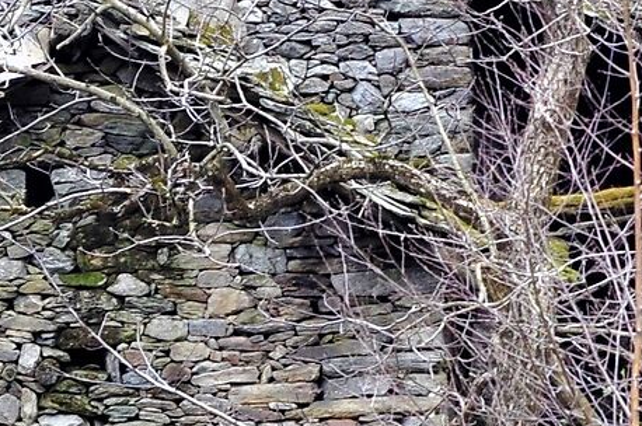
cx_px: 911
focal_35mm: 393
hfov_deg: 5.2
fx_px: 6999
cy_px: 220
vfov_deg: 3.5
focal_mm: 50
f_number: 5.6
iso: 320
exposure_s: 1/125
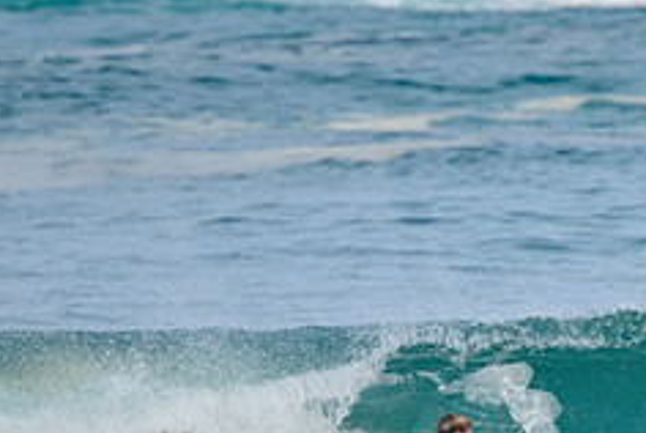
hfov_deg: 1.0
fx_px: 35268
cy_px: 506
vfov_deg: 0.7
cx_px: 509
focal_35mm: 1963
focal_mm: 800
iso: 1000
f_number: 11
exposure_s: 1/2000
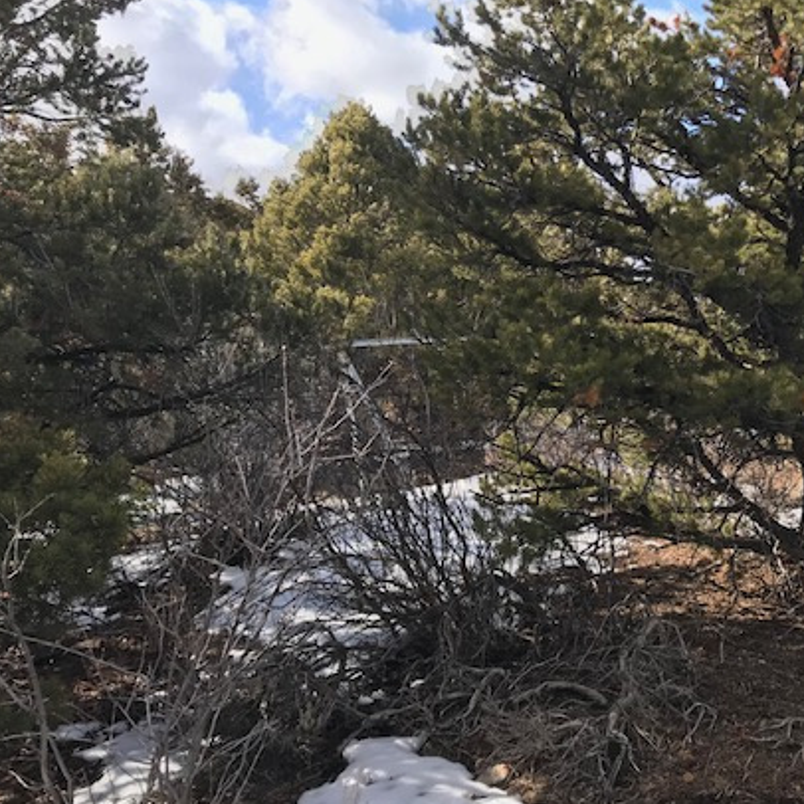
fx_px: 1025
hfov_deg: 41.8
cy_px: 402
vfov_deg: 42.8
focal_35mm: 39
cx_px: 580
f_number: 1.8
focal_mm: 3.99
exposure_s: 1/921
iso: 20
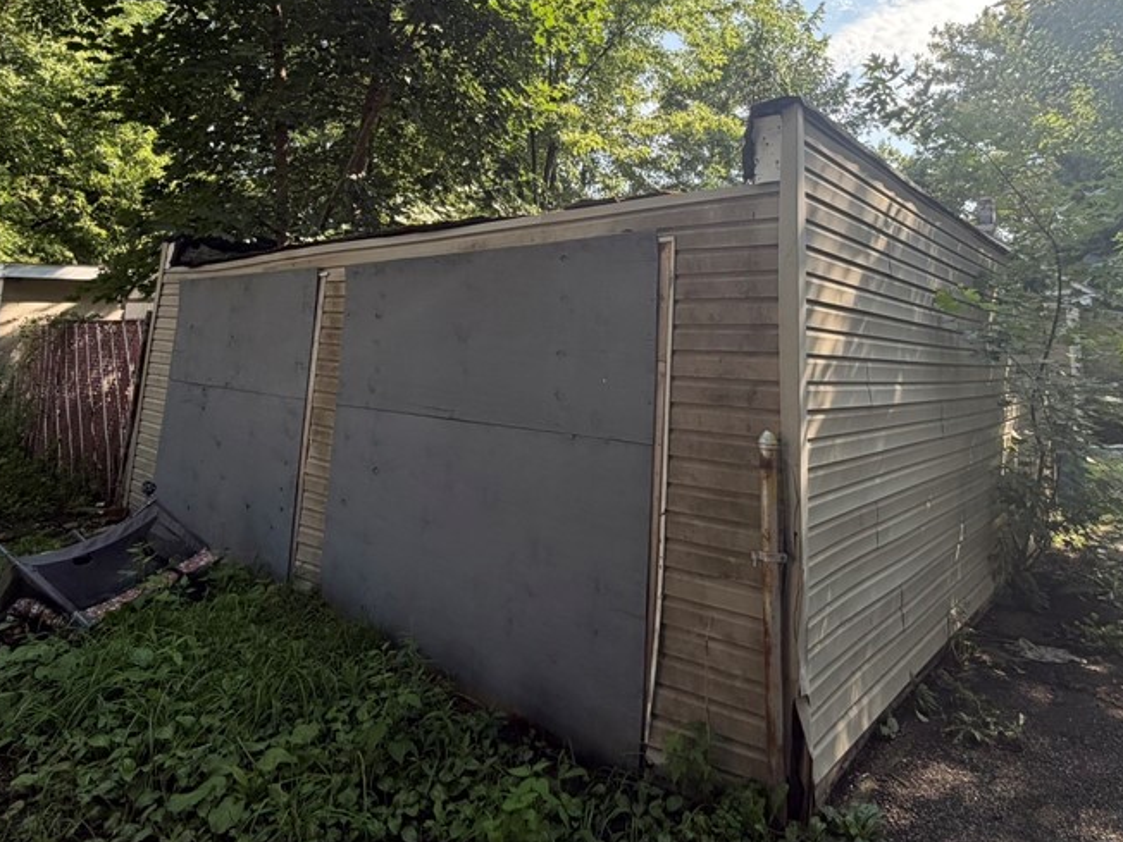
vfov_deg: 58.4
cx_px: 611
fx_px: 714
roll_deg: -0.6
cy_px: 226
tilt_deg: +10.0
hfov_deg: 76.2
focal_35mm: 22
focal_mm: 2.22
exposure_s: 1/451
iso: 64
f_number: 2.2
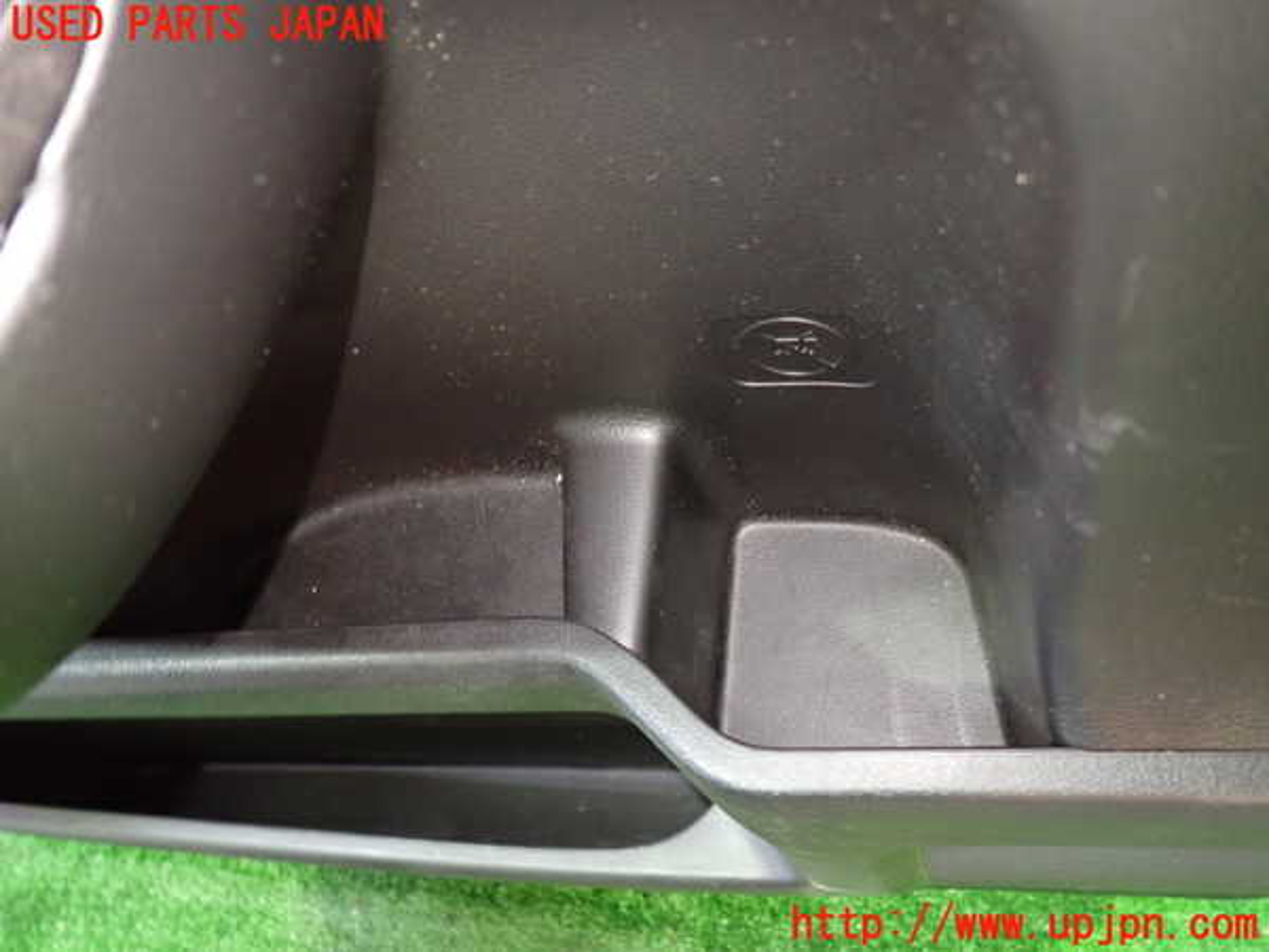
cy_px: 476
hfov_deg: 69.4
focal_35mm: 25
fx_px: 916
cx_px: 634
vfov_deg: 54.9
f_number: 2
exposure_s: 1/20
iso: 800
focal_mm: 4.5
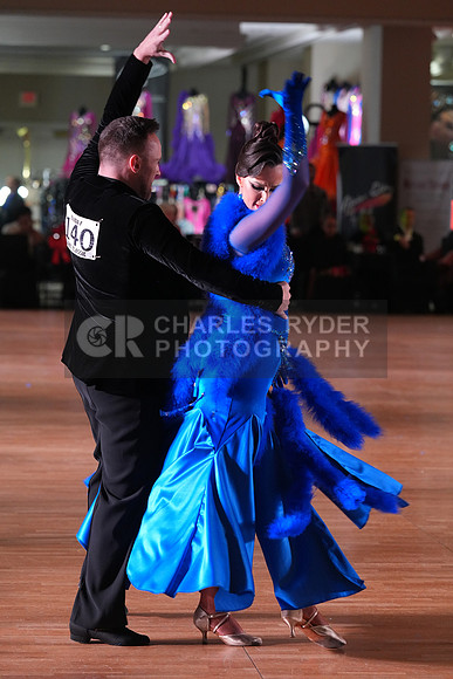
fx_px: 2810
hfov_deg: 9.2
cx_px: 226
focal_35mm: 149
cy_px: 340
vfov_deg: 13.8
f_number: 5
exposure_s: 1/200
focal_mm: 149
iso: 4000
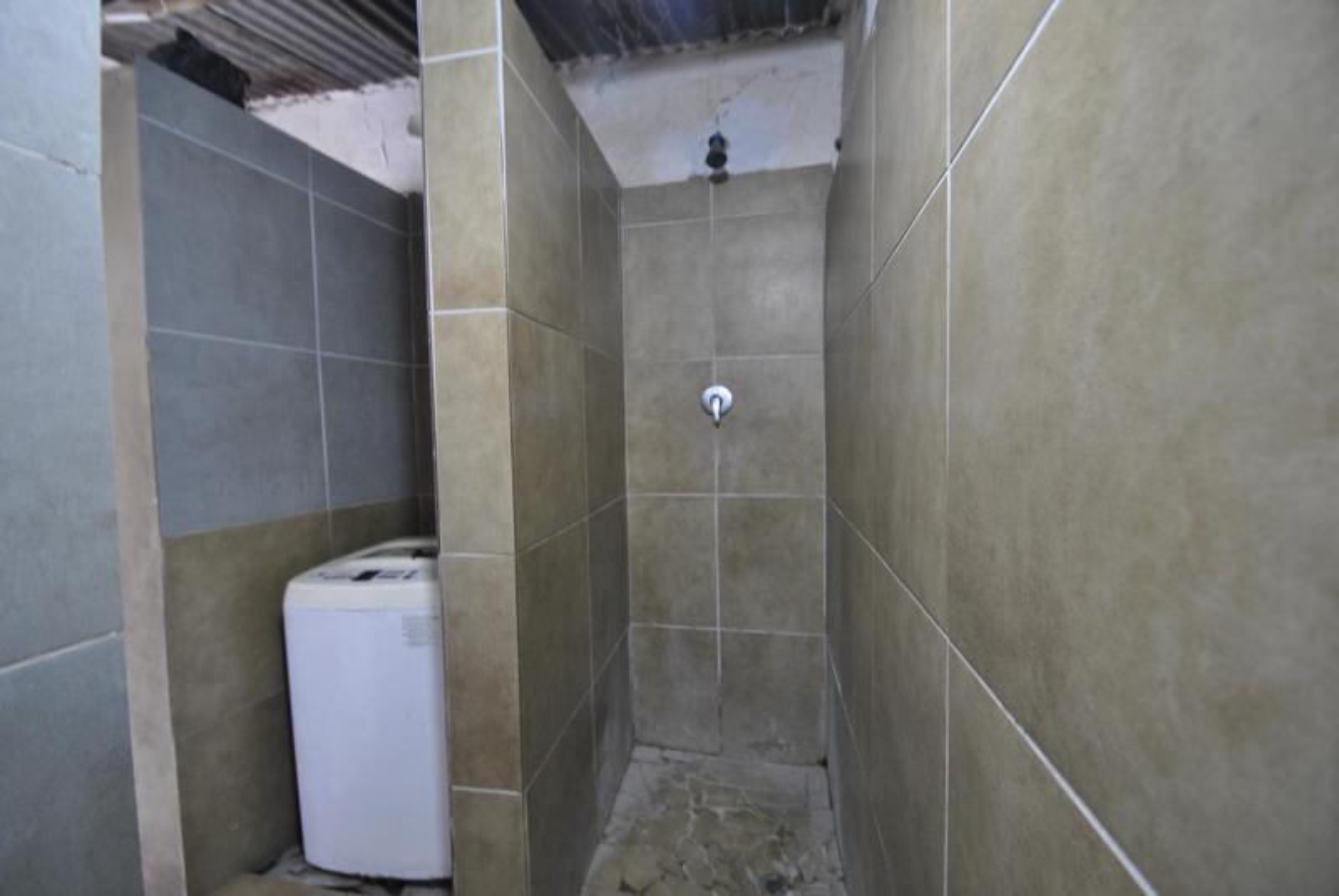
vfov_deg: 77.4
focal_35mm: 15
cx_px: 670
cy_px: 448
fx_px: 558
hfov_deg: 100.3
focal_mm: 10
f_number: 3.5
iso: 400
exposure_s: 1/10
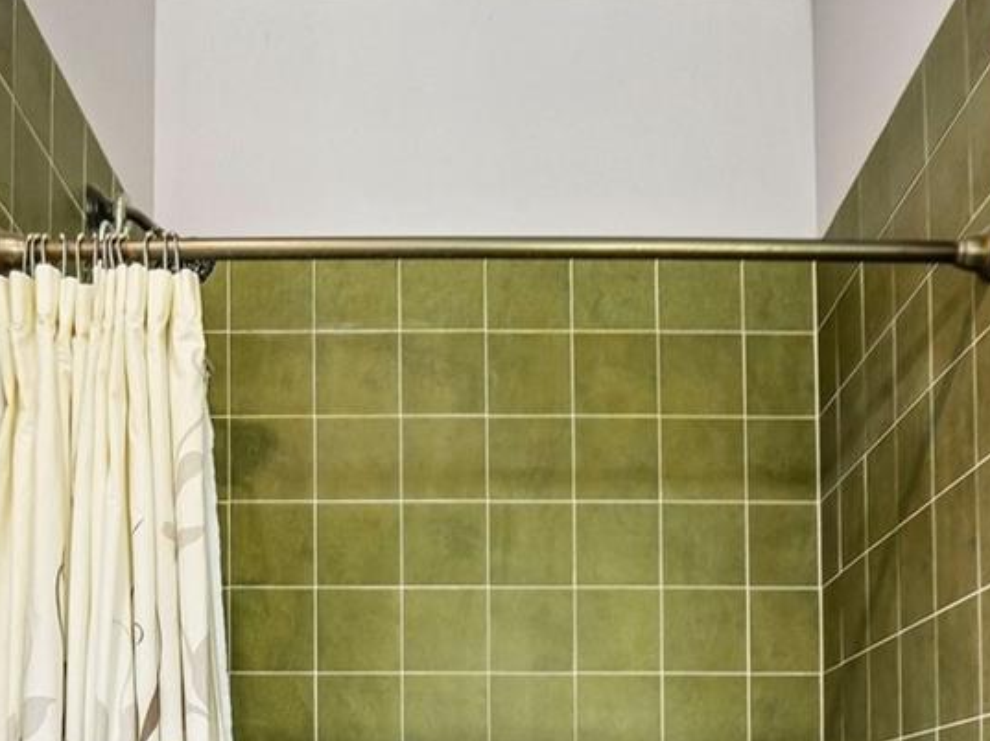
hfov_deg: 43.9
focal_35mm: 43
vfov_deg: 29.1
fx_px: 1229
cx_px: 481
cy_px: 885
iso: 400
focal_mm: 10
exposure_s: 1/5
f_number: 8
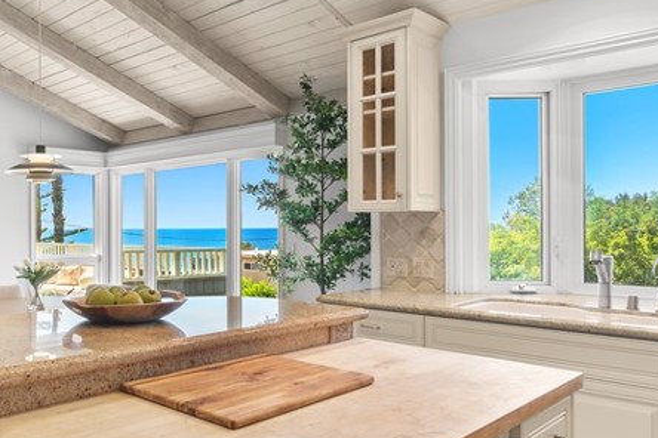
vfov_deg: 43.6
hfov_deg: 58.3
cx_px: 154
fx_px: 548
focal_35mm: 30
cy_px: 223
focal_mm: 13
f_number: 8
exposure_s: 1/6
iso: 500
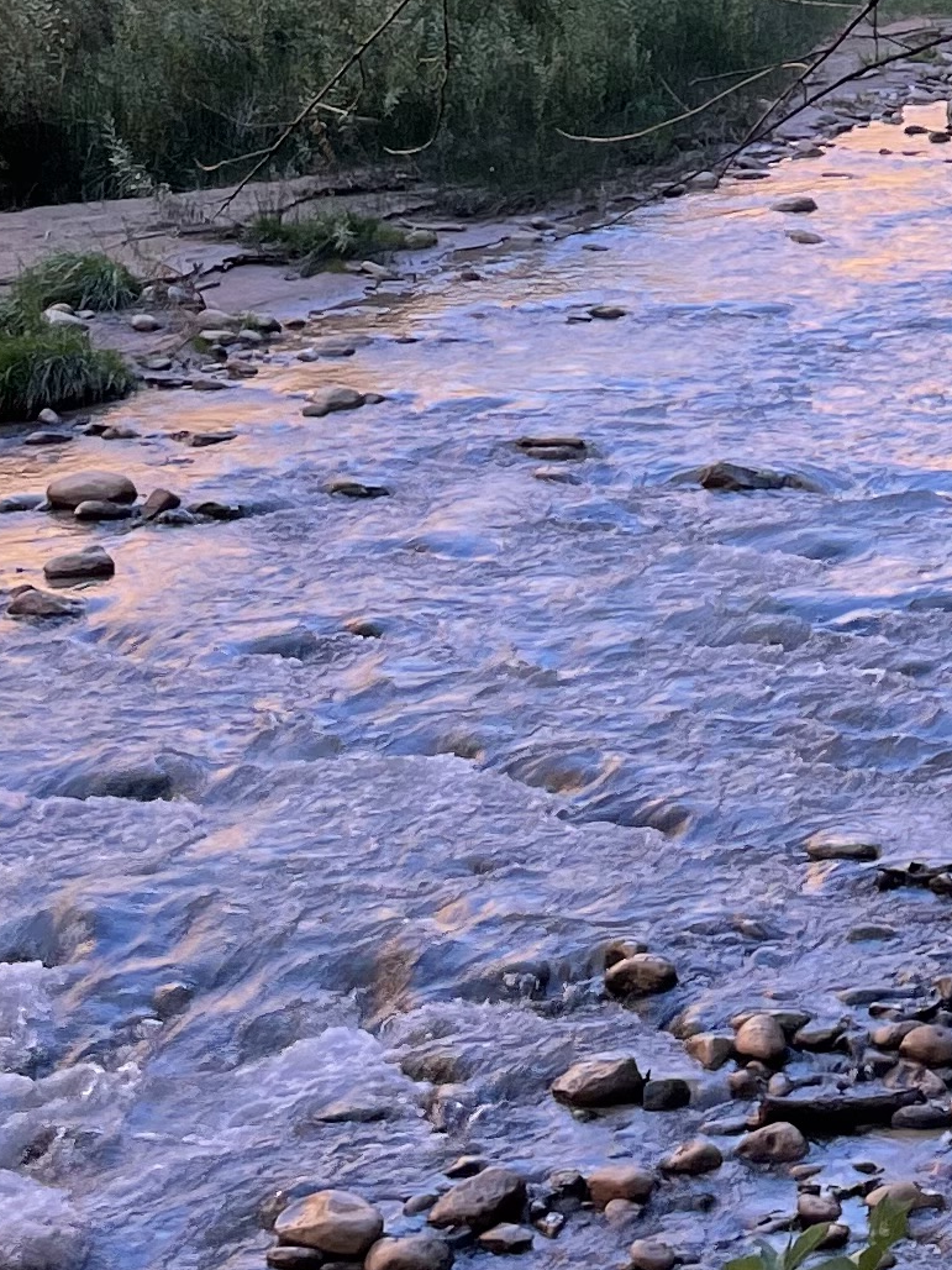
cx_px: 1376
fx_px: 3740
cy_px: -322
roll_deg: -1.3
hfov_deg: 13.7
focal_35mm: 102
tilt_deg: +0.6
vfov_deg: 18.1
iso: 32
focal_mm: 4.2
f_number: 1.6
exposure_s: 1/407
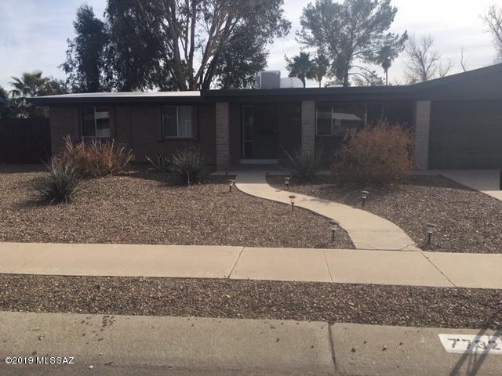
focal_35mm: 29
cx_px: 251
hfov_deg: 61.7
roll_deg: -0.3
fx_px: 421
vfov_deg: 48.2
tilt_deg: -6.9
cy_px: 188
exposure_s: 1/1637
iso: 25
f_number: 2.2
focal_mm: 4.15
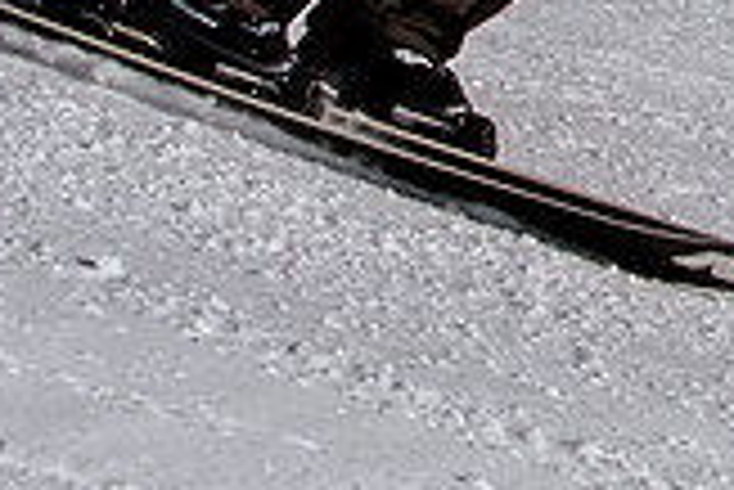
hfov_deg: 8.3
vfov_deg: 5.7
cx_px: 1325
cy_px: -349
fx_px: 4898
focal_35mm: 240
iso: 160
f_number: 8
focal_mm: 32
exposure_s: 1/1000
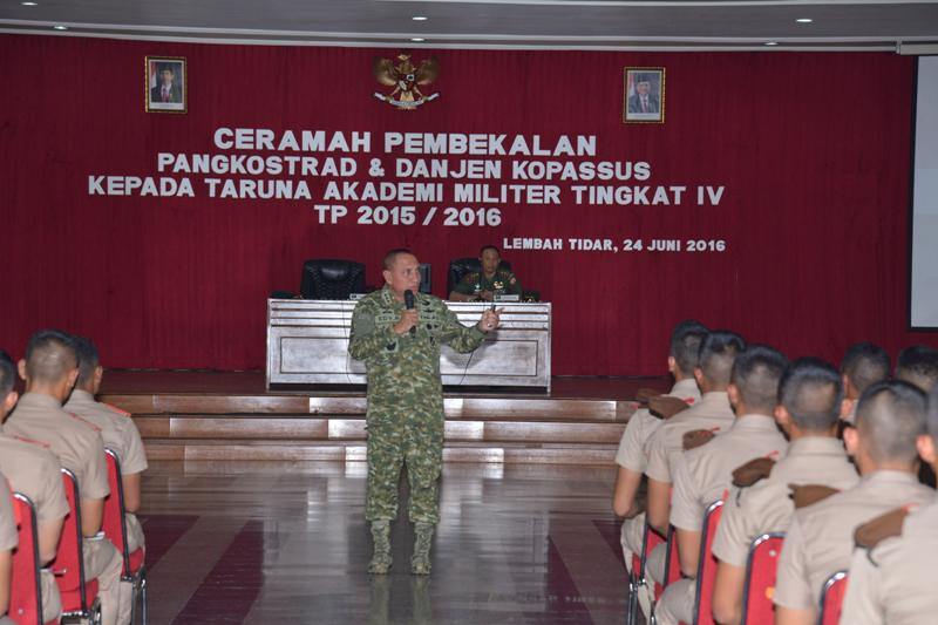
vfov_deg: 11.4
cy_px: 312
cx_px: 469
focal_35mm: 120
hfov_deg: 17.1
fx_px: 3126
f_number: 7.1
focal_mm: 120
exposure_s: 1/60
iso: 1800
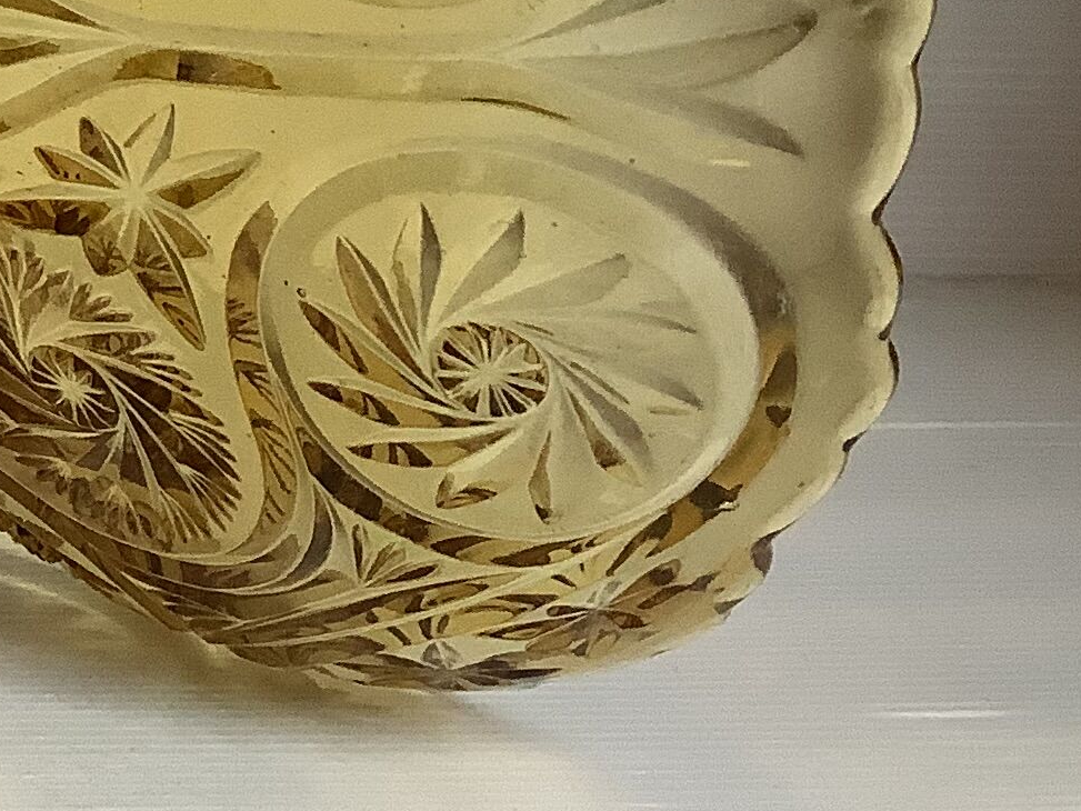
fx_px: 3248
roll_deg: -1.5
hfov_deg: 17.6
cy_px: 19
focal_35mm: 104
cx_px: -353
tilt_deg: -9.8
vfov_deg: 14.0
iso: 100
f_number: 2.4
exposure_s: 1/60
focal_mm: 3.3
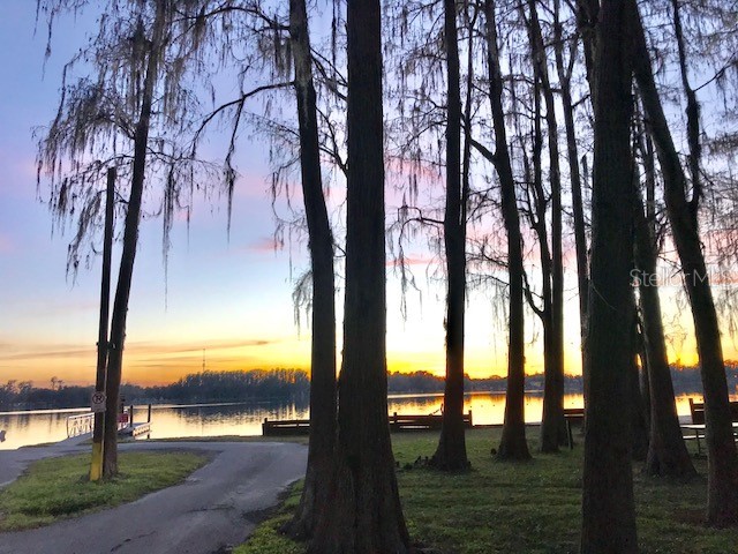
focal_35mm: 28
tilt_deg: +10.7
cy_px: 277
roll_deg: +2.1
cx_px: 369
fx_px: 597
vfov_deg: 49.7
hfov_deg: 63.4
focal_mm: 3.99
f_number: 1.8
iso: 32
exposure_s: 1/100
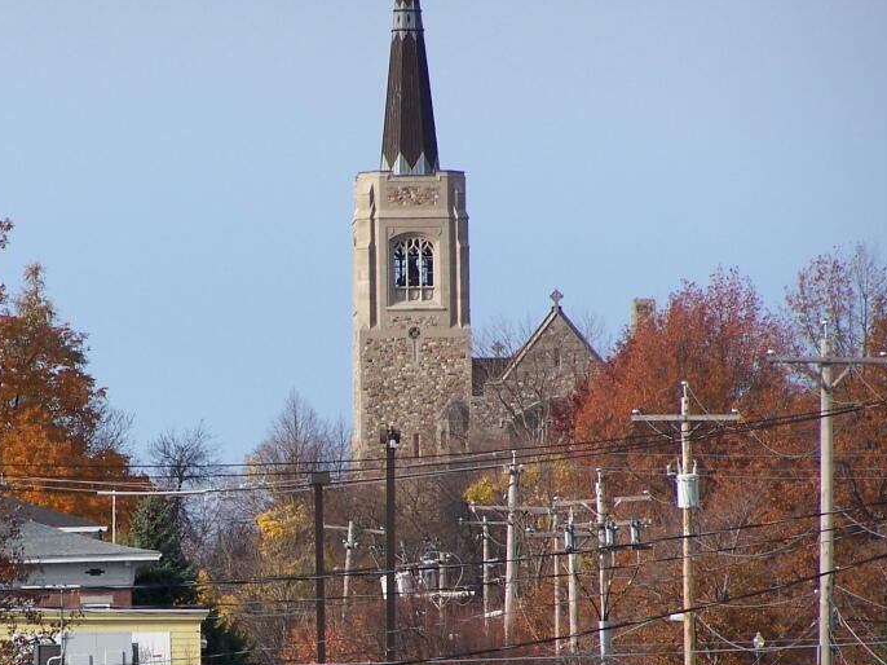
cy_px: 492
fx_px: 11014
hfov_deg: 4.6
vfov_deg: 3.5
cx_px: 274
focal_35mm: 430
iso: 80
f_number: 3.6
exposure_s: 1/800
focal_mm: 47.7
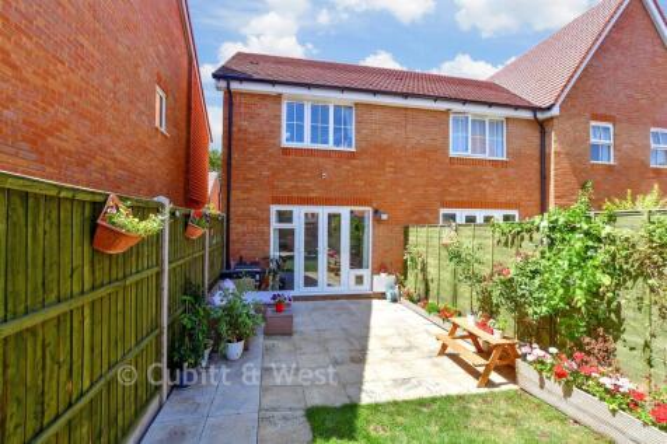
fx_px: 278
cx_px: 334
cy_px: 222
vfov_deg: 77.3
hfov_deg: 100.4
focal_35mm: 15
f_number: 8
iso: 320
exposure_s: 1/320
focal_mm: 10
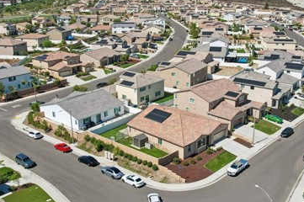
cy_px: 93
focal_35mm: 39
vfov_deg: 34.1
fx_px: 329
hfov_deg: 49.5
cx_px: 168
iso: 120
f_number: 2.8
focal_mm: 8.4
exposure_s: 1/3000
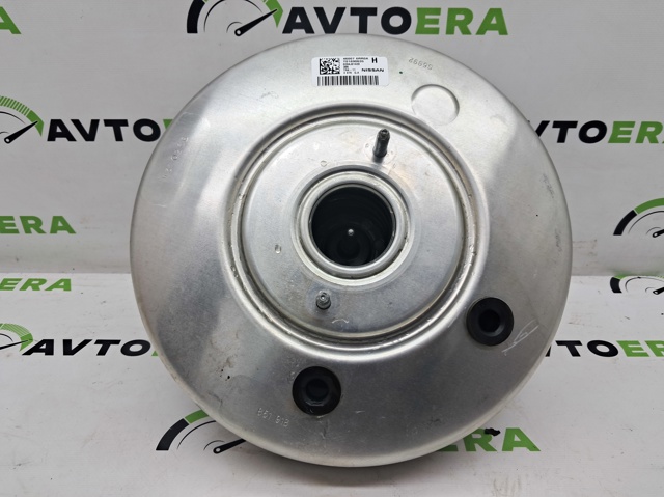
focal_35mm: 27
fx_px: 518
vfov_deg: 51.3
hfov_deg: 65.4
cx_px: 332
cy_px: 248
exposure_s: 1/100
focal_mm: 4
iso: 50
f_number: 1.8
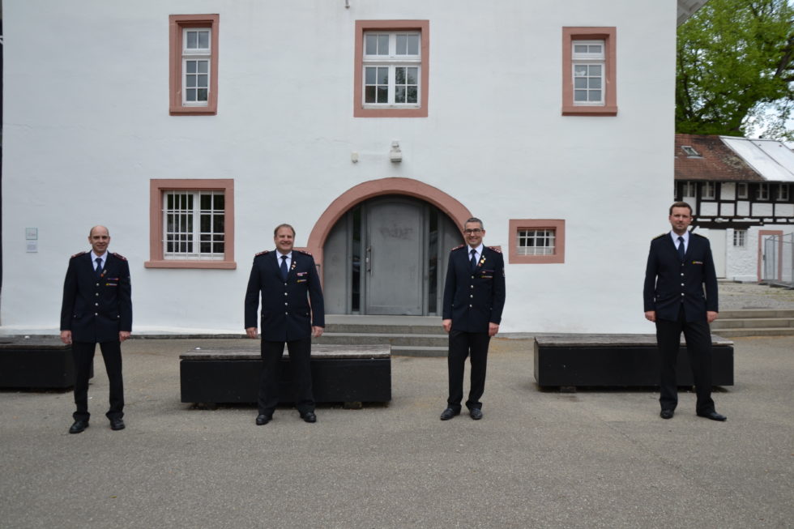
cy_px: 264
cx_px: 397
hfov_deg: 59.5
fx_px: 695
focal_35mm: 32
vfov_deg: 41.7
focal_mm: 21
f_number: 6.3
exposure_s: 1/160
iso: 100
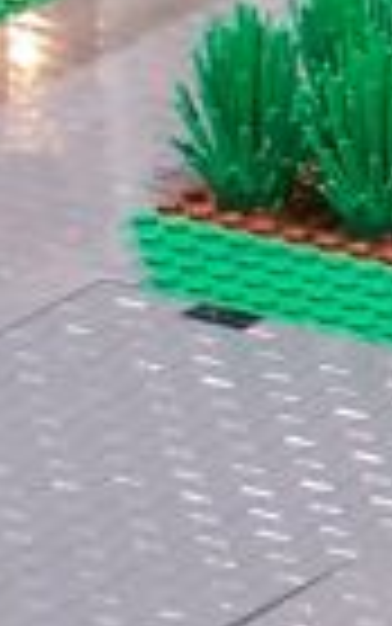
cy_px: -658
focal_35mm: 540
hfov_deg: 2.3
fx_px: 9221
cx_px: 2230
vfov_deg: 3.8
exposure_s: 1/4
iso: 80
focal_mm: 11.5
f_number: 3.2
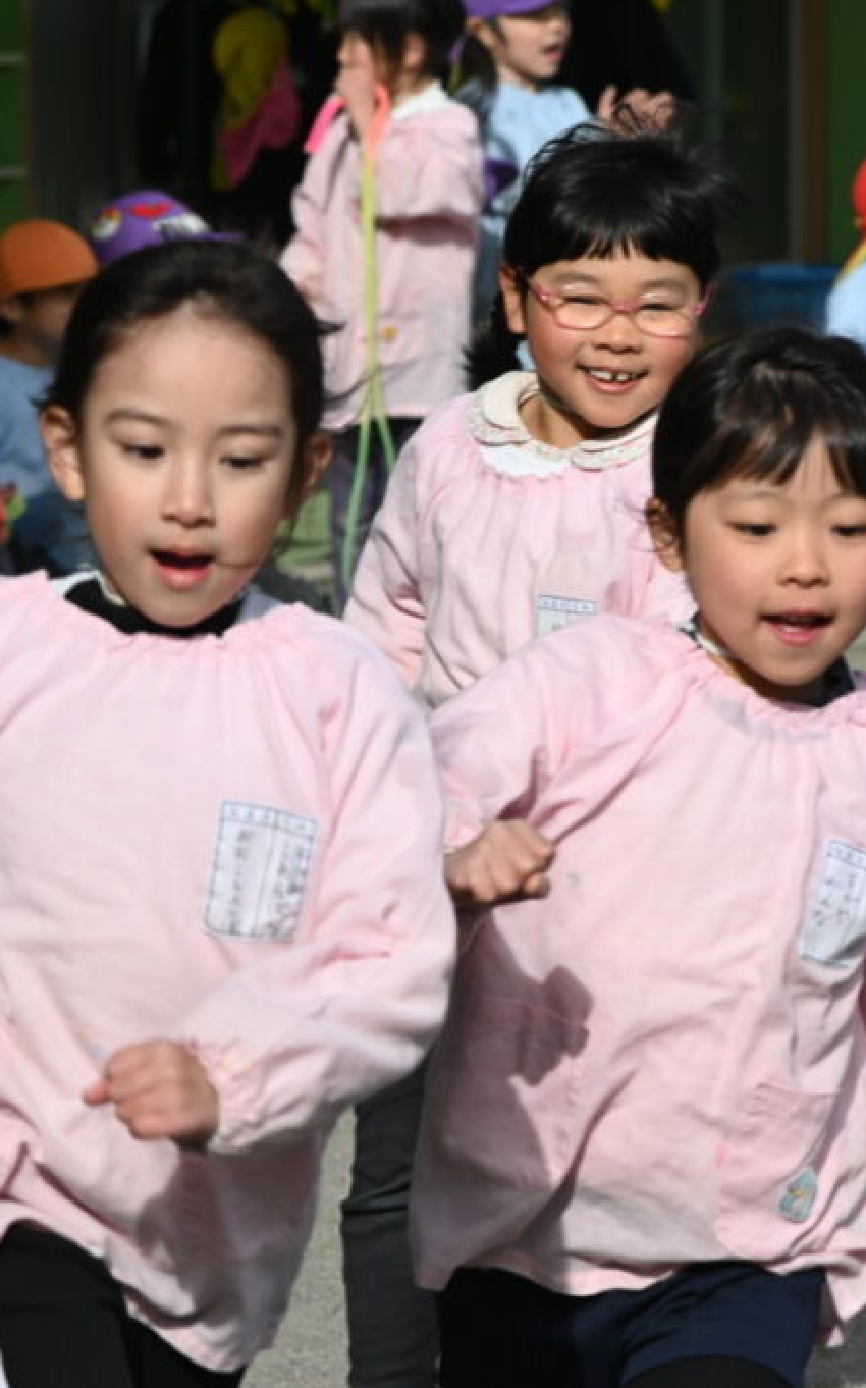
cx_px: 444
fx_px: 10433
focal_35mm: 276
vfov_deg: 7.6
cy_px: 694
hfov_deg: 4.8
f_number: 7.1
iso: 100
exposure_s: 1/320
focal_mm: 120
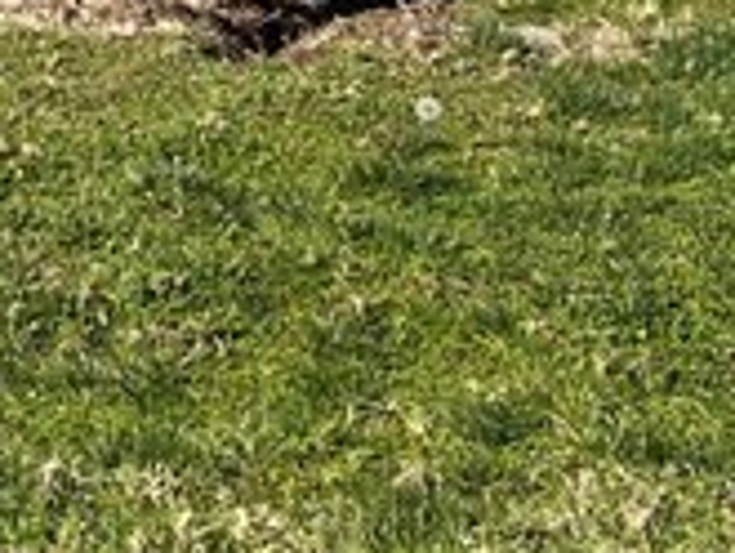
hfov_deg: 10.7
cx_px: -949
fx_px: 3421
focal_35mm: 161
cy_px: -366
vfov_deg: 8.9
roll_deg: -0.8
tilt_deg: -0.5
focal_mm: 5.7
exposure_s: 1/4444
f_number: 1.5
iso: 50
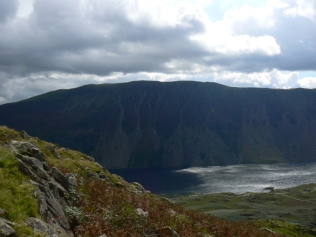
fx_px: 329
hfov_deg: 51.4
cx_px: 158
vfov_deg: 39.7
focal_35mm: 36
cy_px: 118
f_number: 8
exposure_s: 1/500
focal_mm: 6
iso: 80
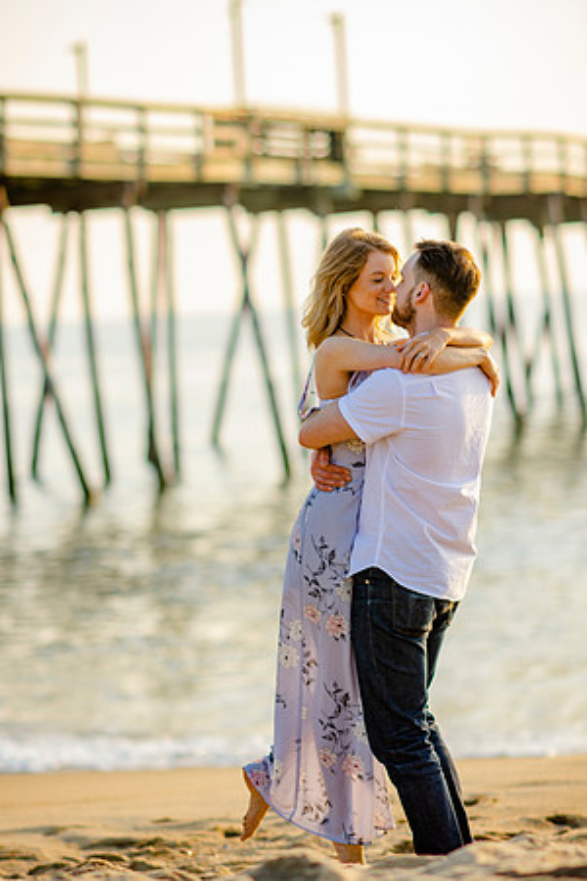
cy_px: 440
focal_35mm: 128
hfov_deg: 10.8
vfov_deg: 16.1
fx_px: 3118
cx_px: 294
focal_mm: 85
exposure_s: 1/1250
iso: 160
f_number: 1.8
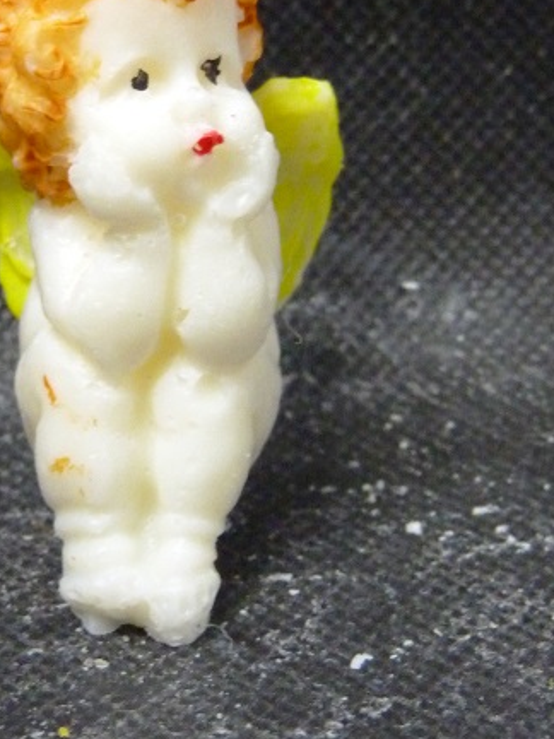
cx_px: 164
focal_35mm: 98
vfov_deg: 19.9
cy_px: 198
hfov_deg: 15.0
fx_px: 2091
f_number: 3.2
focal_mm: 8.7
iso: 800
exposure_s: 1/25
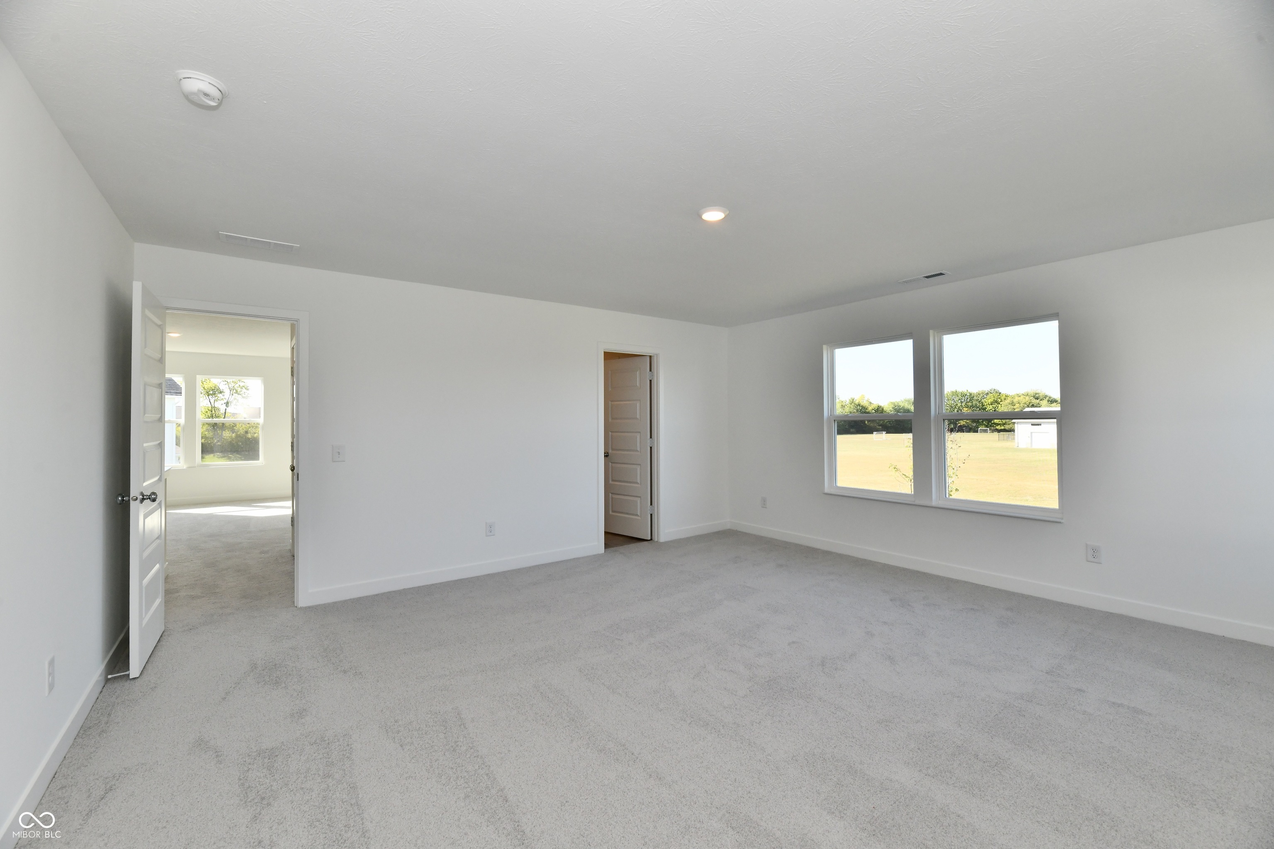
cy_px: 424
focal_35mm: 14
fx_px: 495
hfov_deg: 104.3
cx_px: 637
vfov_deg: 81.2
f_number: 9
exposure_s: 1/250
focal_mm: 14
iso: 640
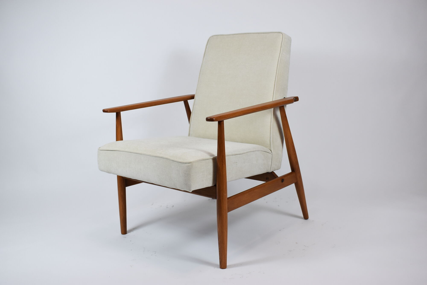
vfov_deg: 34.3
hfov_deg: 49.5
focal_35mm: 39
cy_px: 142
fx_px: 463
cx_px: 214
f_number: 5.6
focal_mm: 26
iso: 560
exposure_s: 1/125
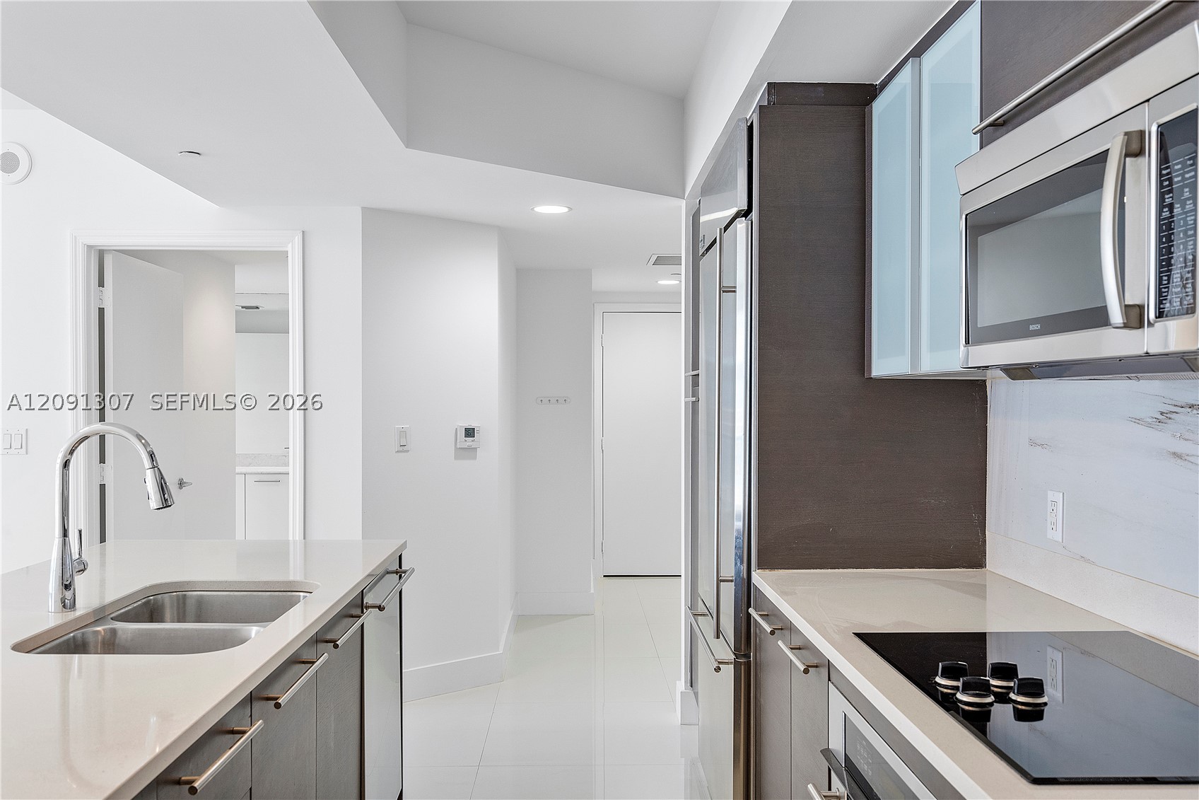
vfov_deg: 43.6
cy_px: 400
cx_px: 600
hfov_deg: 61.9
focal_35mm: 30
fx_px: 999
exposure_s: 1/20
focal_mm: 30
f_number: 8
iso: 640
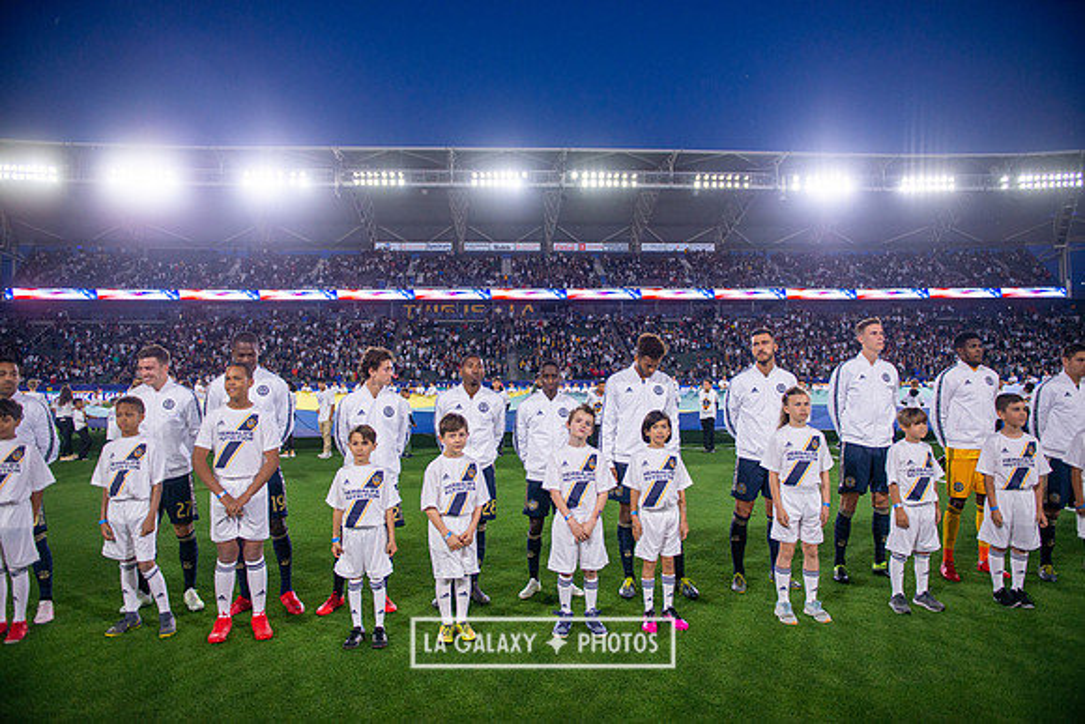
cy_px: 362
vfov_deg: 53.2
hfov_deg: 73.7
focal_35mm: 24
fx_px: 723
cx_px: 542
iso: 640
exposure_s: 1/1600
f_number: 2.8
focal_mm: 24
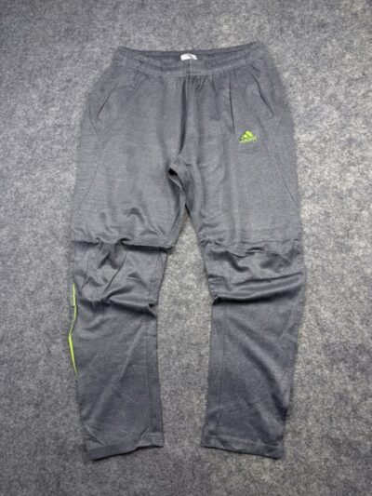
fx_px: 344
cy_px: 248
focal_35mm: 24
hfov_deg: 56.8
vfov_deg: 71.6
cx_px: 186
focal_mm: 6.76
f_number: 1.78
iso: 50
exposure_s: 1/133
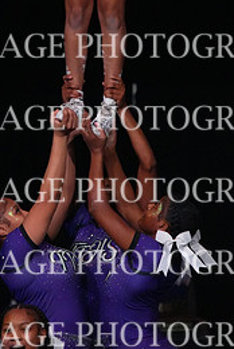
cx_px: 67
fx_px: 6174
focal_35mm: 635
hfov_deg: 2.2
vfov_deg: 3.2
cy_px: 82
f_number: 5.6
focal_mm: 285
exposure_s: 1/1250
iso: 16000
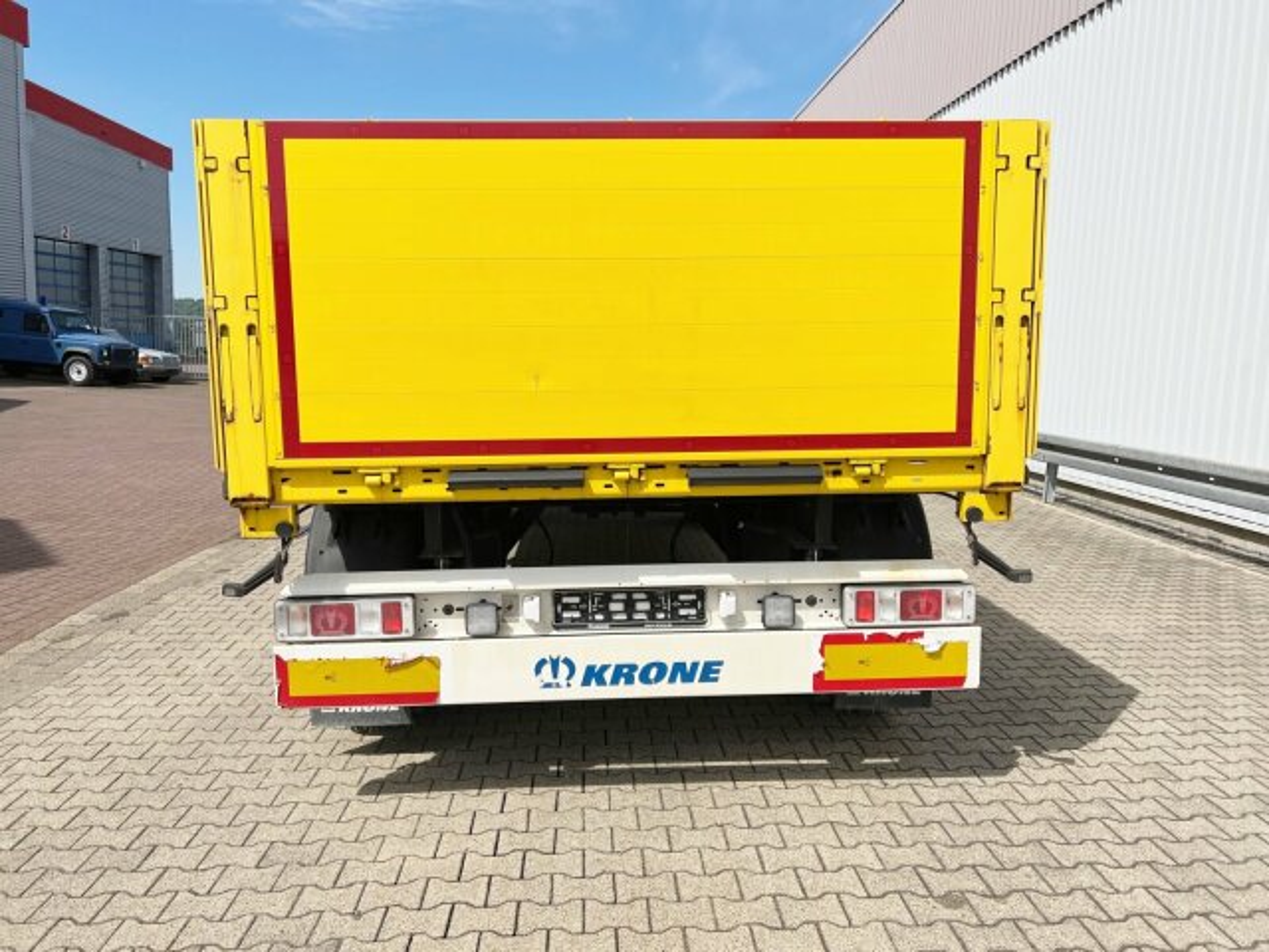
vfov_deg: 53.1
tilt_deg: -6.3
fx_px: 953
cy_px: 476
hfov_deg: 67.3
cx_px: 634
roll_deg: -1.2
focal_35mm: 26
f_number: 1.5
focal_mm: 5.7
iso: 50
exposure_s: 1/6211
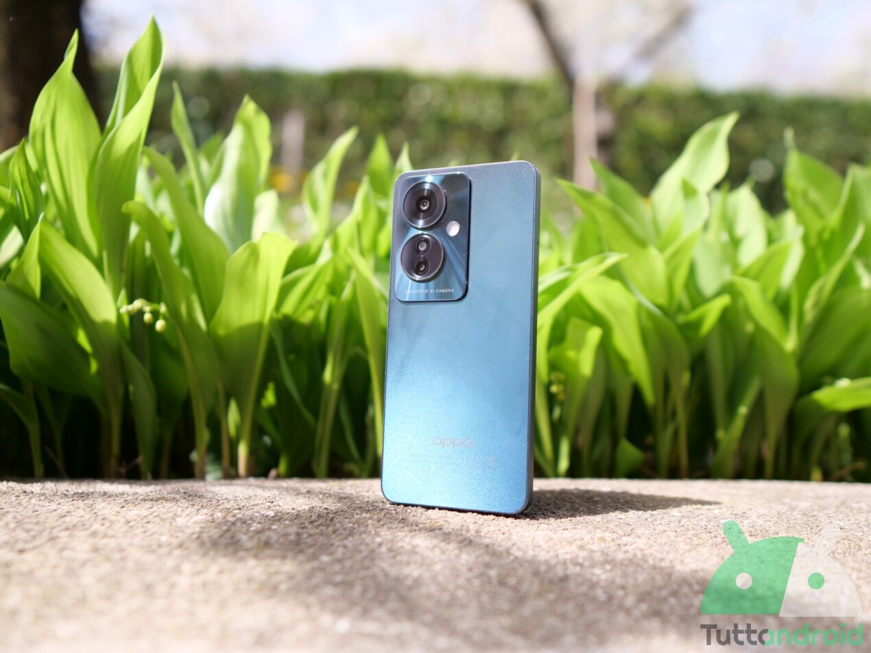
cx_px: 436
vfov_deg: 44.2
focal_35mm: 32
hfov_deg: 56.8
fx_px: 805
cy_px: 326
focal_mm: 16
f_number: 1.6
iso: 200
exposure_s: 1/2500
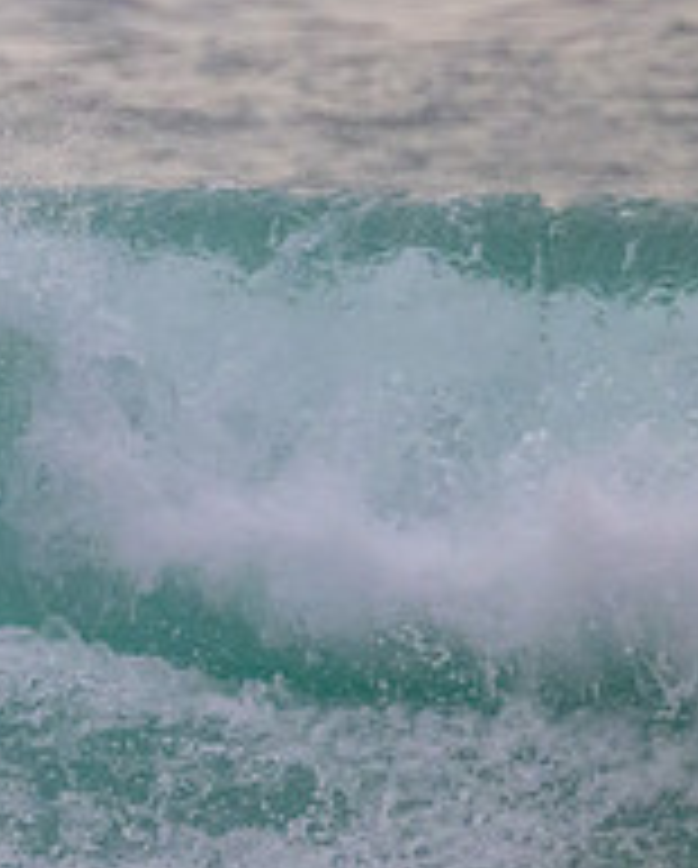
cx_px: -567
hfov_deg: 0.7
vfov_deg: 0.9
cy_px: 430
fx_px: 58093
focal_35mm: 2255
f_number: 11
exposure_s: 1/2000
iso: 8000
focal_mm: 800
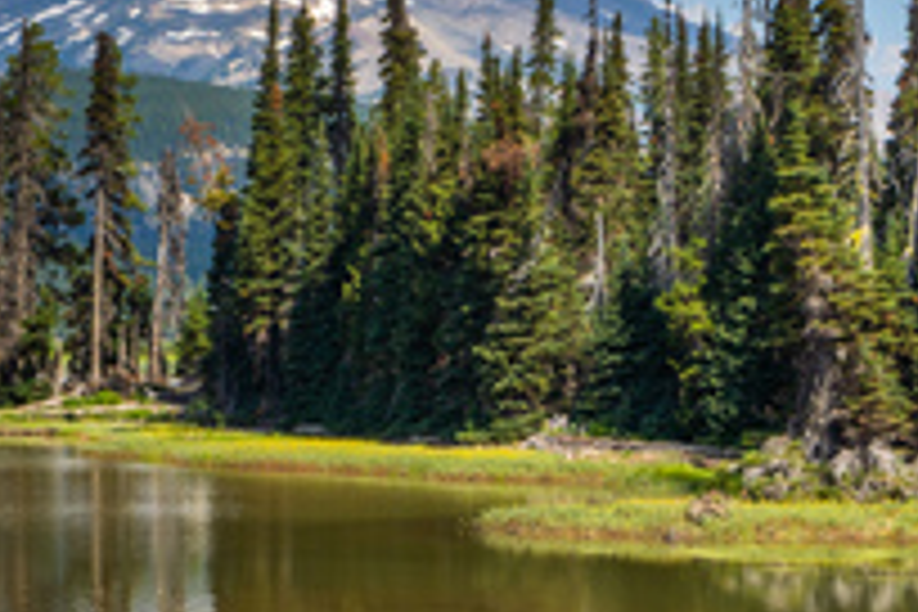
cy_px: 200
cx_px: 351
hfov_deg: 16.1
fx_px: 3248
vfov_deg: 10.8
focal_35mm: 127
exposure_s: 1/100
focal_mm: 31
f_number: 16
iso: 100
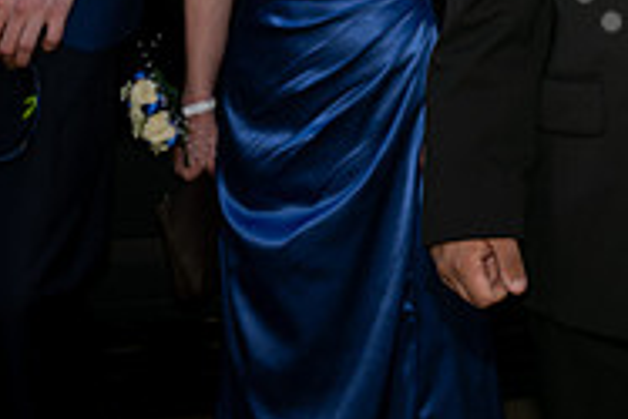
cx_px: 826
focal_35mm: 118
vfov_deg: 11.2
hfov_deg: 16.4
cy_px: -210
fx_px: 2060
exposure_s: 1/200
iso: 320
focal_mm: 38
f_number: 5.6
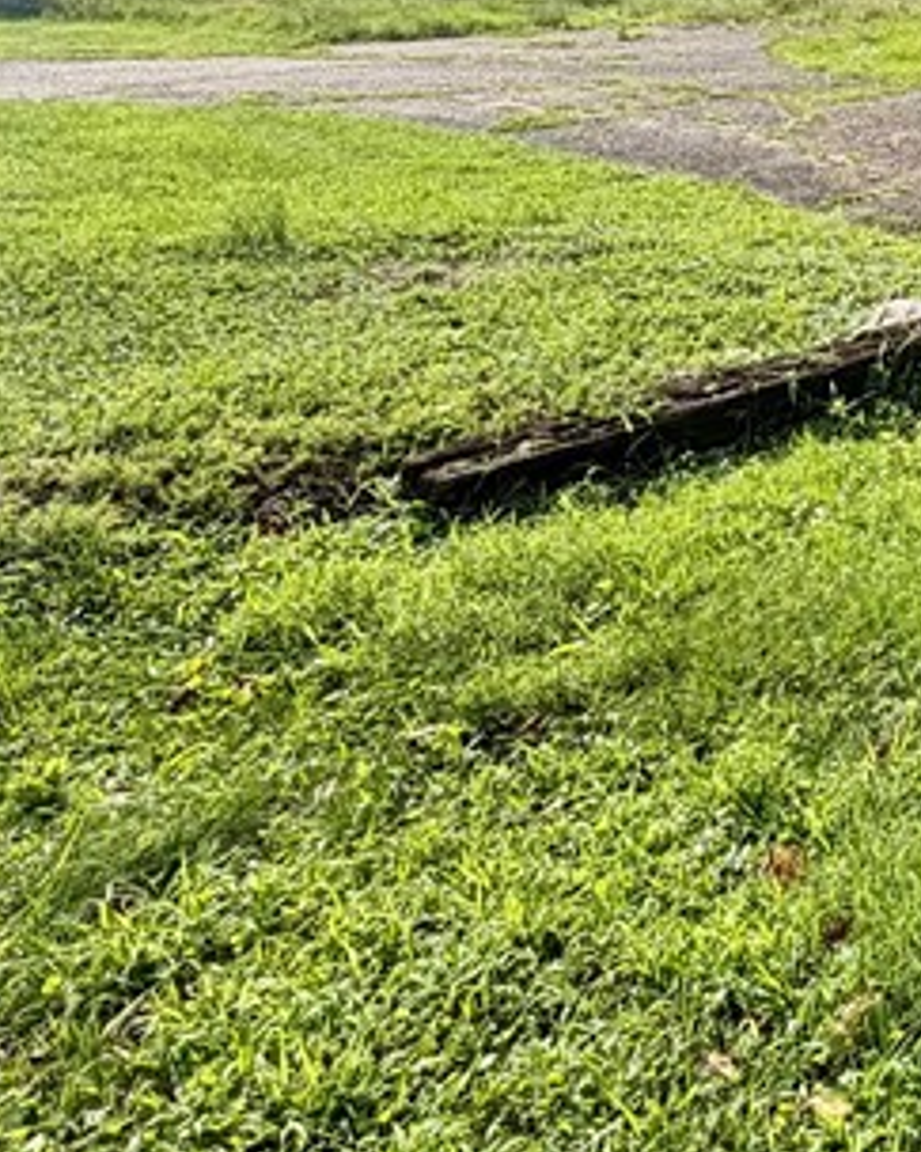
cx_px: 1209
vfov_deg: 36.2
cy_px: -8
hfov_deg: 27.2
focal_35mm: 46
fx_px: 1568
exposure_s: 1/809
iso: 25
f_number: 2.2
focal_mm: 2.22
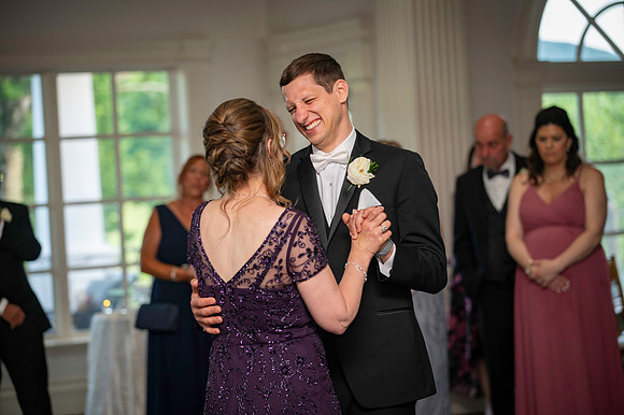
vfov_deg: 13.0
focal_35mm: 105
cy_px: 208
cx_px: 312
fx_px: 1819
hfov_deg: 19.5
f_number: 2.8
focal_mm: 105
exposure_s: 1/125
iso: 640
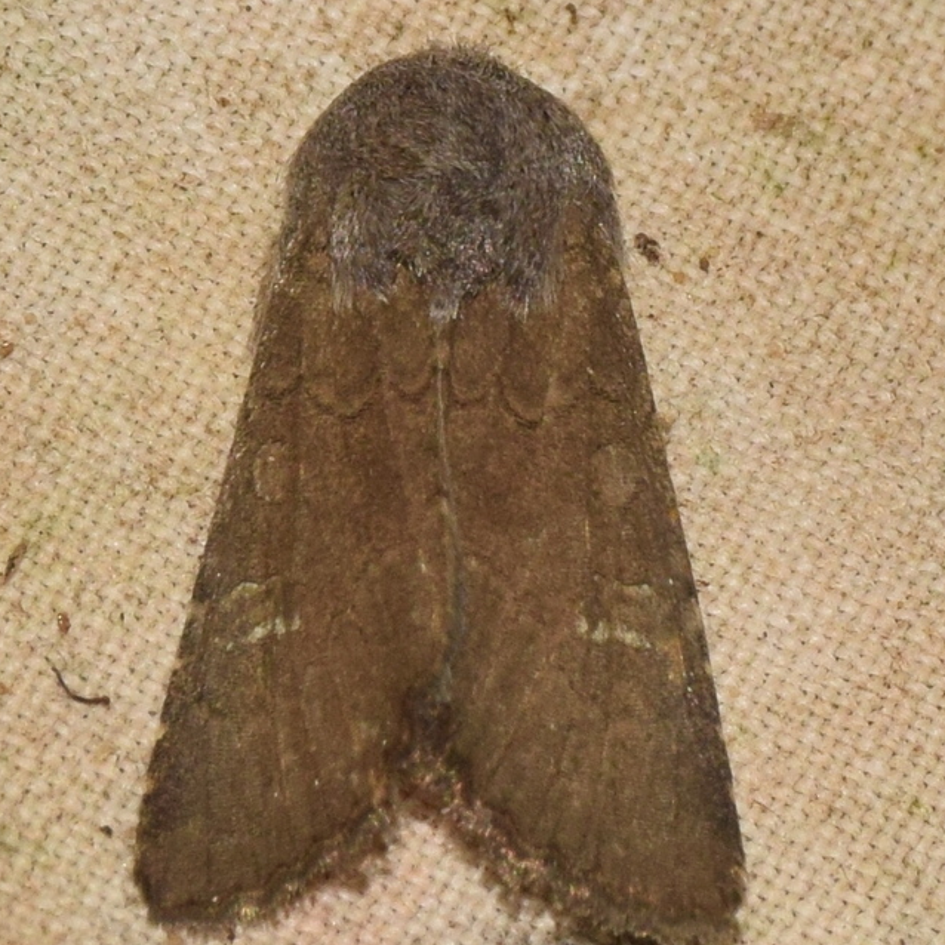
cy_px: 472
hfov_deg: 6.5
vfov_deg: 6.5
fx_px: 8277
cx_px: 420
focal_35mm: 268
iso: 400
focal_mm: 140
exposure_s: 1/200
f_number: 14
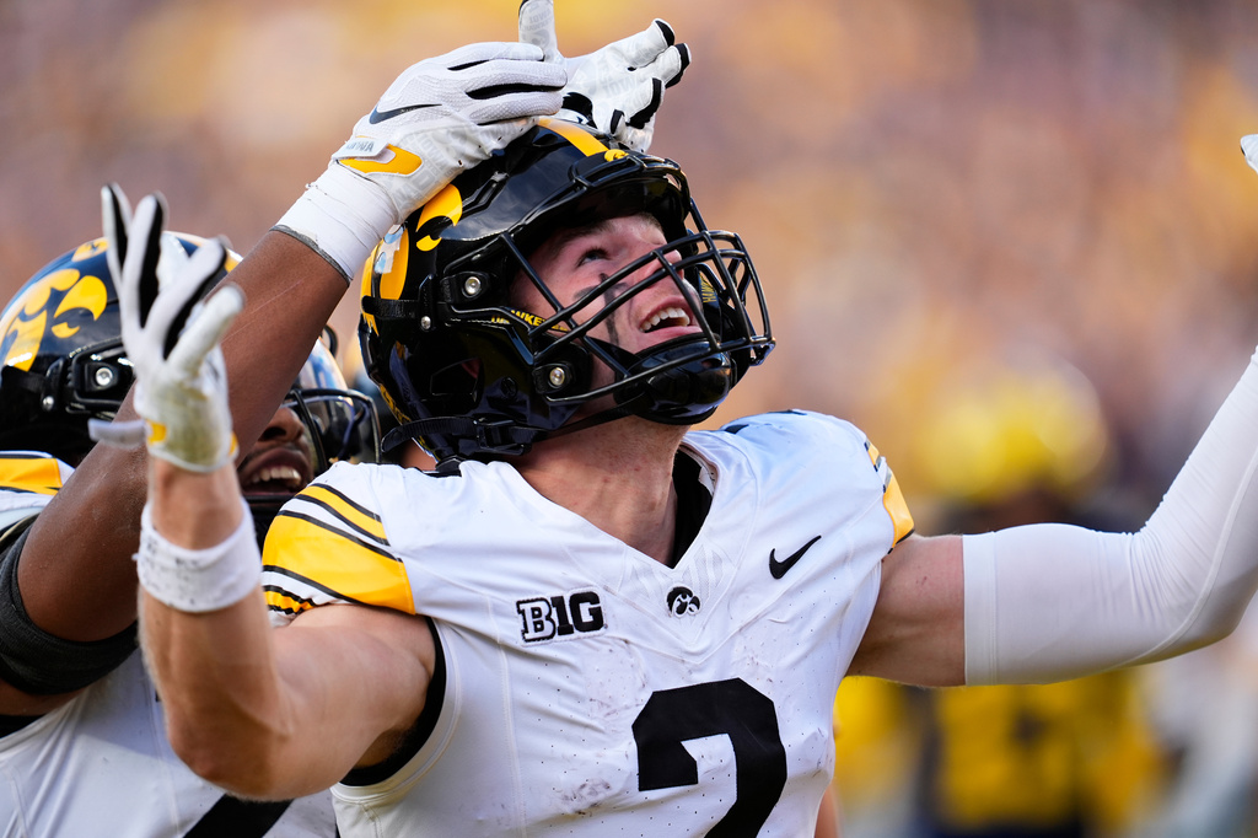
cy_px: 419
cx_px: 629
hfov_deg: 5.2
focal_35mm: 400
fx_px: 13972
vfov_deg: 3.4
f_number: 2.8
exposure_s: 1/2000
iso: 800
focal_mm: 400
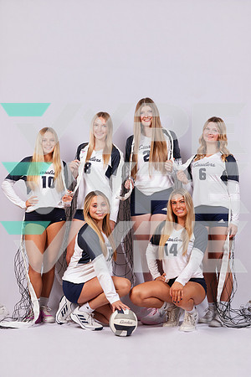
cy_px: 188
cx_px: 126
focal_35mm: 70
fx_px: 732
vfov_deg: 28.8
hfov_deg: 19.5
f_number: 11
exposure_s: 1/160
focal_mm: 70
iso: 200
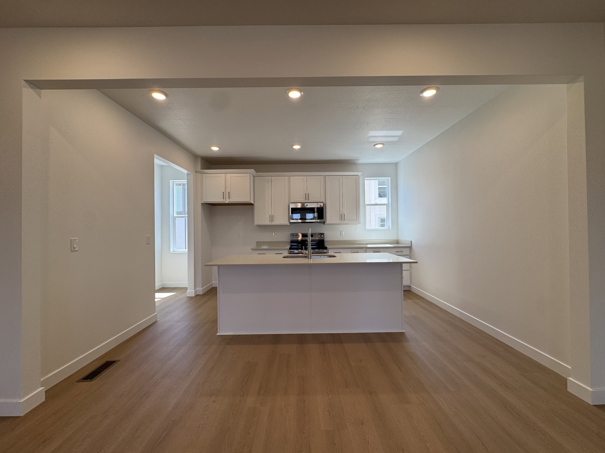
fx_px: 245
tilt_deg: +0.1
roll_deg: +0.9
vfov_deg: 85.7
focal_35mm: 14
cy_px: 226
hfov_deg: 102.1
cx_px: 302
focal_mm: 2.22
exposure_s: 1/141
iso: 40
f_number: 2.2
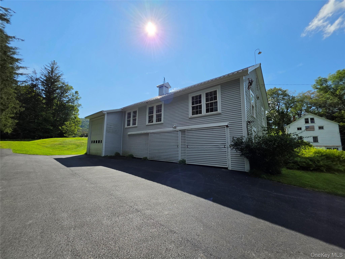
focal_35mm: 13
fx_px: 130
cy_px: 130
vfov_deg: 89.9
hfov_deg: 106.2
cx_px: 172
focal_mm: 2.2
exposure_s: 1/2752
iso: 32
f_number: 1.9
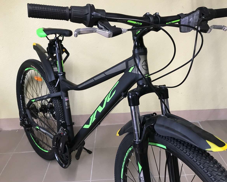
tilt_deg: -25.1
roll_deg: +1.2
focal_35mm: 30
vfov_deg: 48.5
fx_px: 202
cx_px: 124
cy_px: 93
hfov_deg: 58.7
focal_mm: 3.99
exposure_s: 1/17
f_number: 1.8
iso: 64
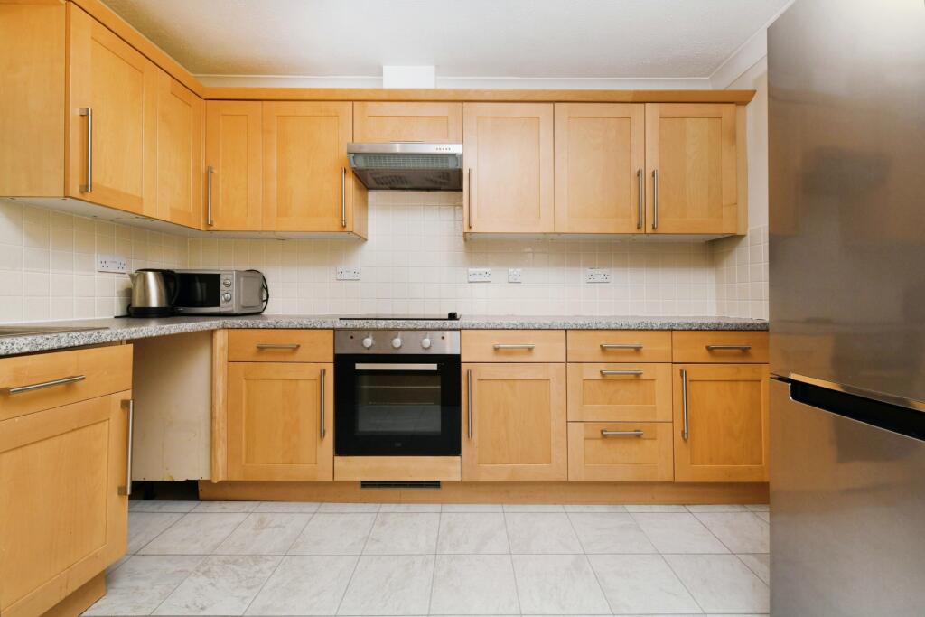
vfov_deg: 77.3
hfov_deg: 100.4
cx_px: 462
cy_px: 308
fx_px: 385
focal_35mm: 15
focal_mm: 15
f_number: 10
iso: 400
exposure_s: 1/60
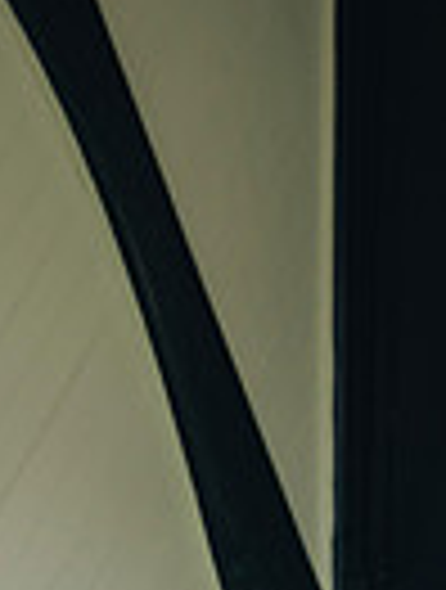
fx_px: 2701
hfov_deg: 9.4
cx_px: 117
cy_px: 919
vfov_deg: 11.8
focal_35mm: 158
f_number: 4
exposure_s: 1/125
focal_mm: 48
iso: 400
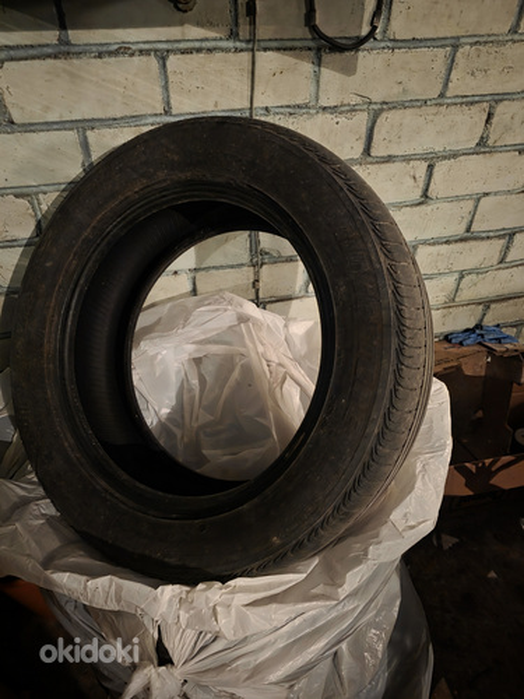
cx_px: 262
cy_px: 350
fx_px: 464
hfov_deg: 58.9
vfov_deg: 73.9
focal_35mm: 23
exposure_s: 1/23.6
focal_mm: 6.3
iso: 2500
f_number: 1.7
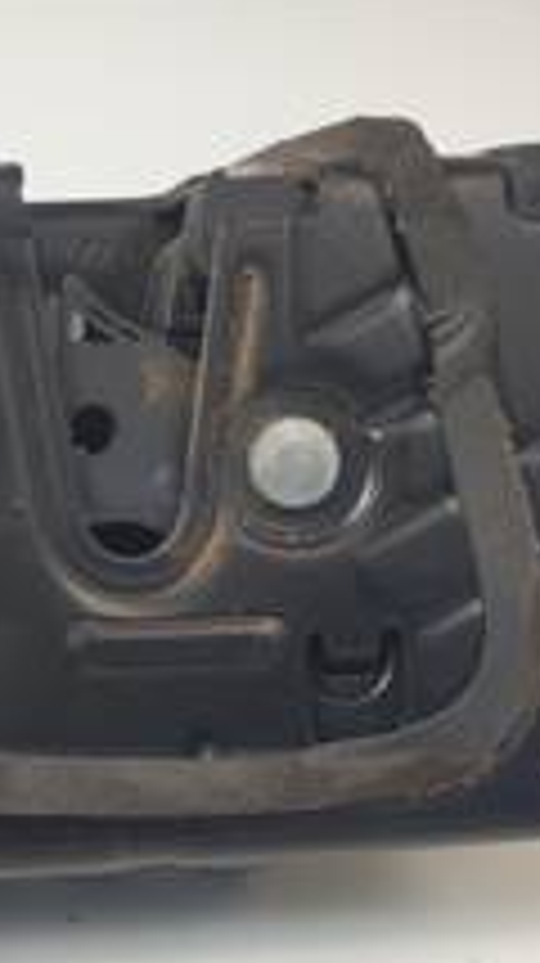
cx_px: -40
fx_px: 1352
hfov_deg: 21.5
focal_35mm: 53
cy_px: 518
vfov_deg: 39.2
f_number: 2.4
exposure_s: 1/100
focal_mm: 4.3
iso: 50
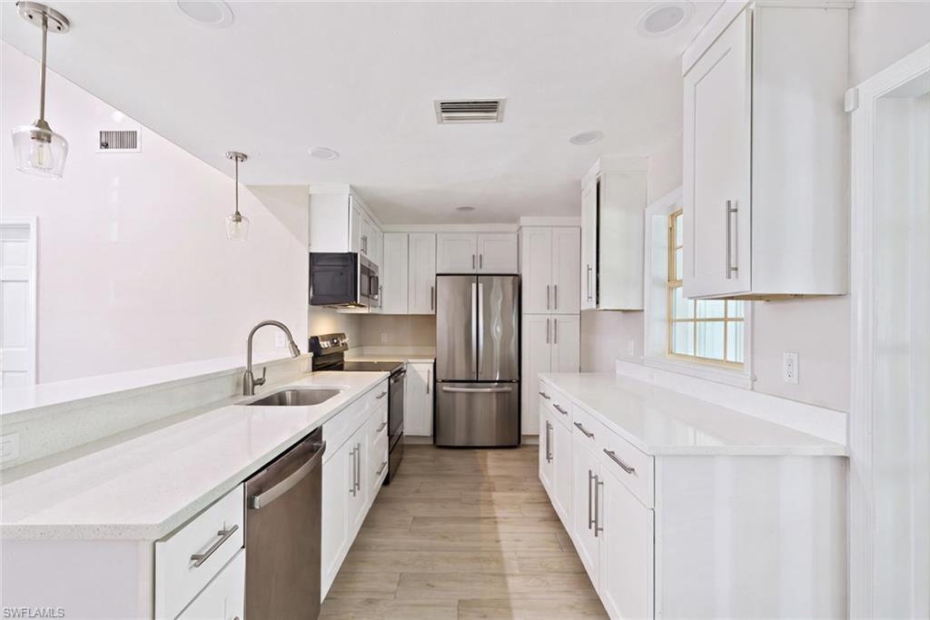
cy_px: 310
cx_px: 465
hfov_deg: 96.7
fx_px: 413
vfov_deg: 73.8
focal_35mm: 16
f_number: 9
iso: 100
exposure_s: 2.5
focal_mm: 16
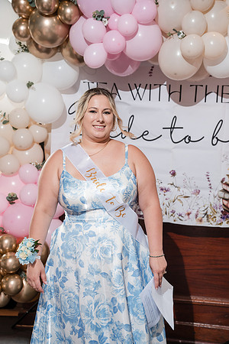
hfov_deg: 21.6
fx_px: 601
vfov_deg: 31.9
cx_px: 114
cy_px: 172
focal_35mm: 63
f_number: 4
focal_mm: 63
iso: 1250
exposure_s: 1/250
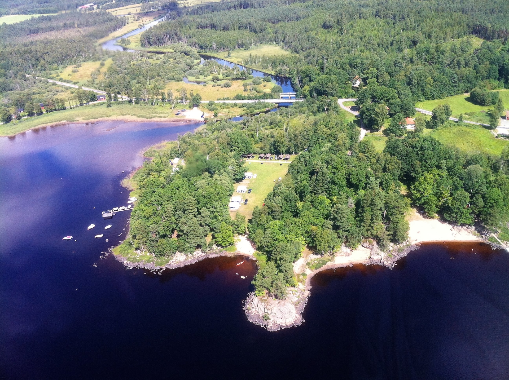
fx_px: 514
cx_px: 254
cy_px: 190
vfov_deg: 40.6
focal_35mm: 35
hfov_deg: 52.7
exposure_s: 1/559
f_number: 2.8
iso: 80
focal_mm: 3.85
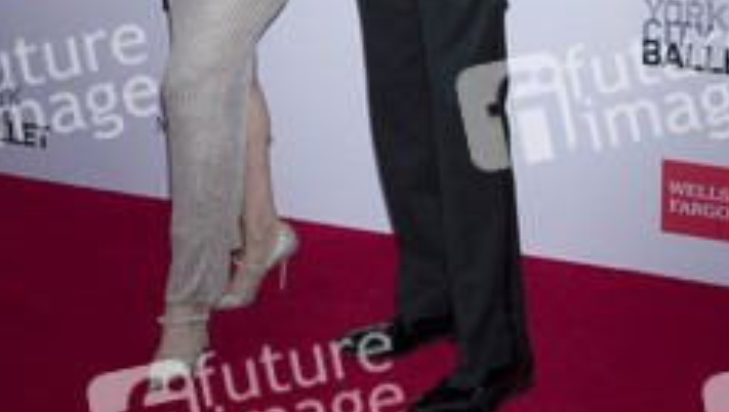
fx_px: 1297
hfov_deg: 31.4
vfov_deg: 17.4
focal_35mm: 67
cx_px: 335
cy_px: -55
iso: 640
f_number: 6.3
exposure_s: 1/200
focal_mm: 38
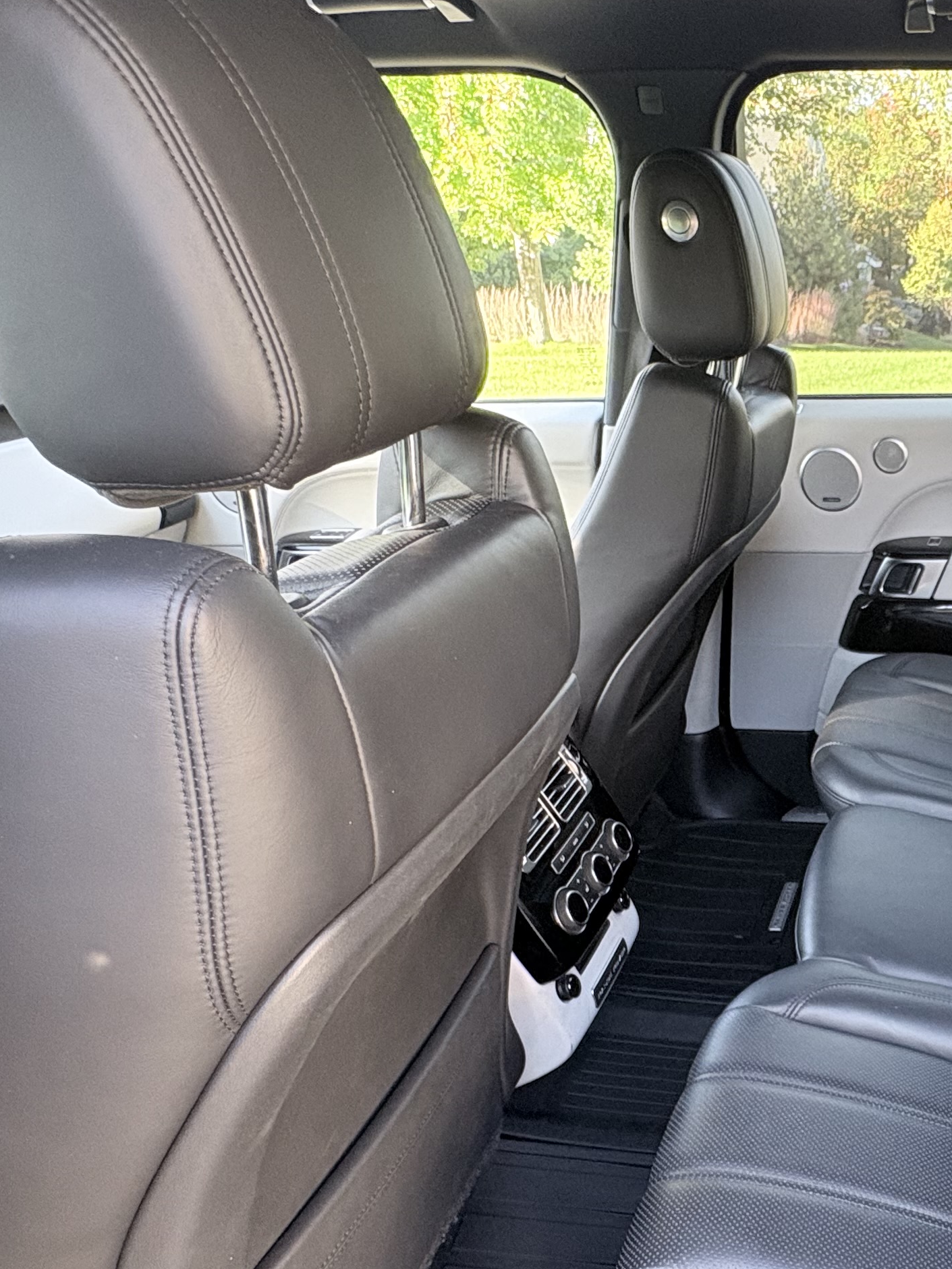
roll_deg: -5.4
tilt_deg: -29.0
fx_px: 1100
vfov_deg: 58.8
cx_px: 959
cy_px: 828
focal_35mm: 30
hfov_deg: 40.7
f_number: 2.2
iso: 250
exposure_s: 1/60
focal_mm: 2.22
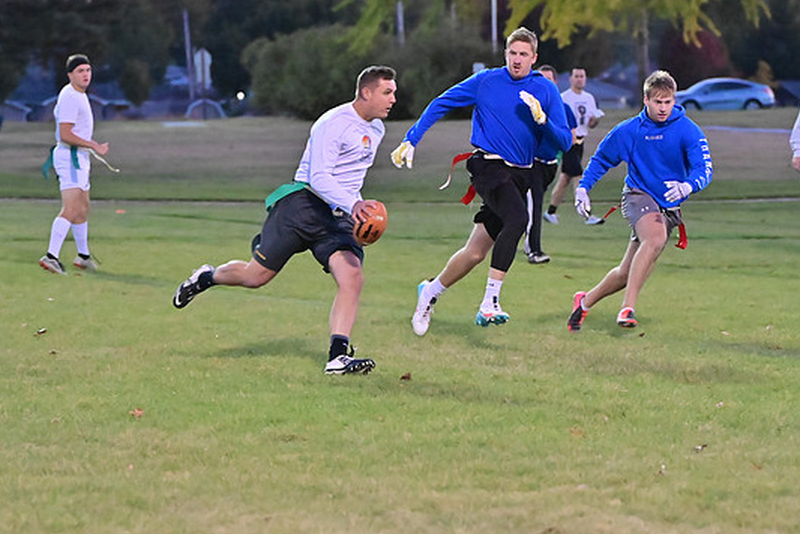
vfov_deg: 7.4
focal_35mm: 187
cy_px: 257
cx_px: 402
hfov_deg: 11.0
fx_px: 4158
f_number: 4
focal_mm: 115
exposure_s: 1/400
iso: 6400
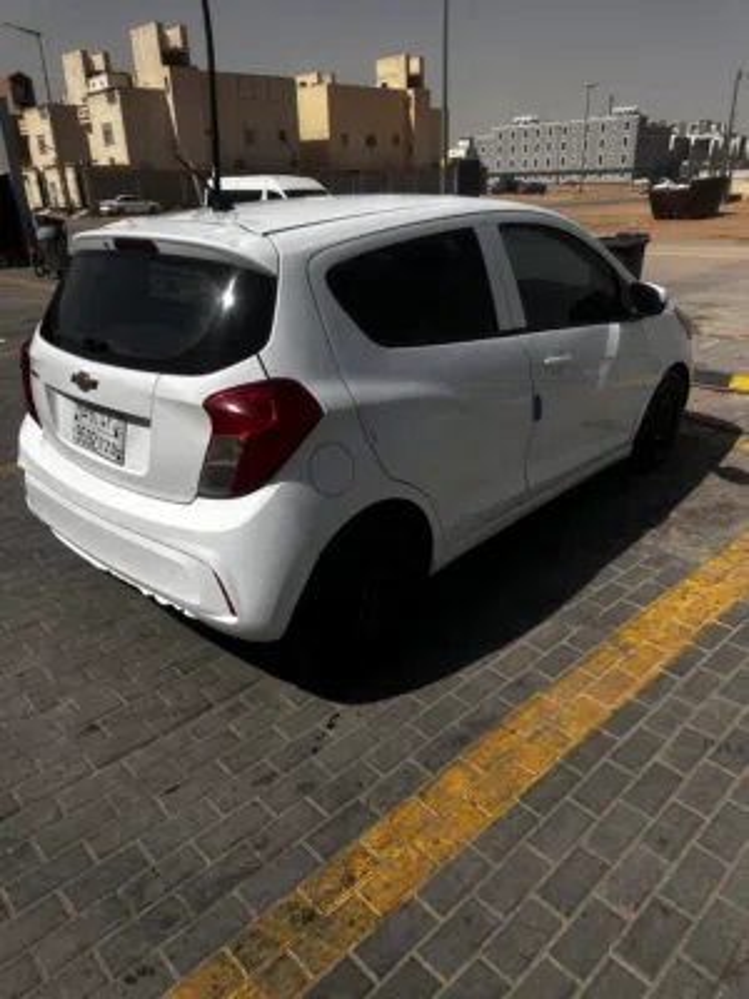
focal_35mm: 24
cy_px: 500
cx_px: 374
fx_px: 692
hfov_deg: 56.8
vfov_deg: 71.6
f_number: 1.78
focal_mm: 6.86
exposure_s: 1/7042
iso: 80
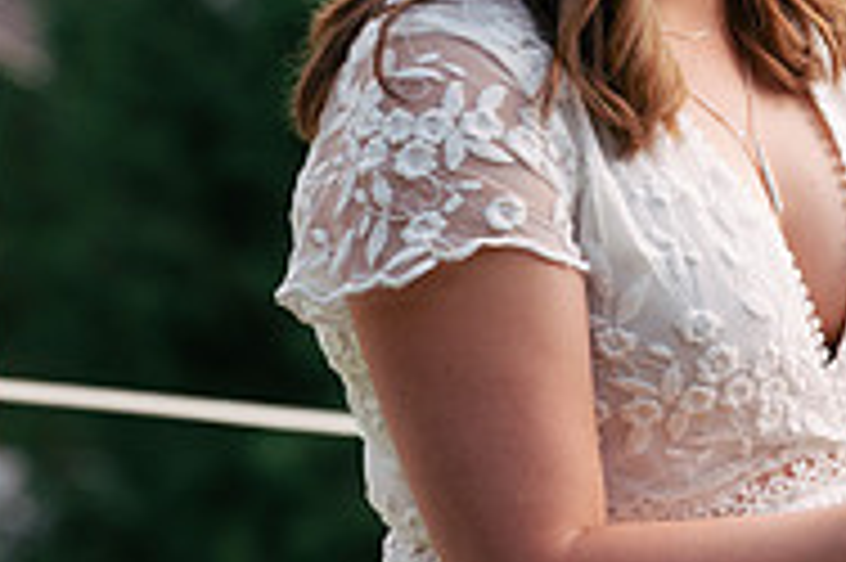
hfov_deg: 3.5
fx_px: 13735
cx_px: 994
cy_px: -117
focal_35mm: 585
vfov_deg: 2.3
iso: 500
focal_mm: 190
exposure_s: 1/250
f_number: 8
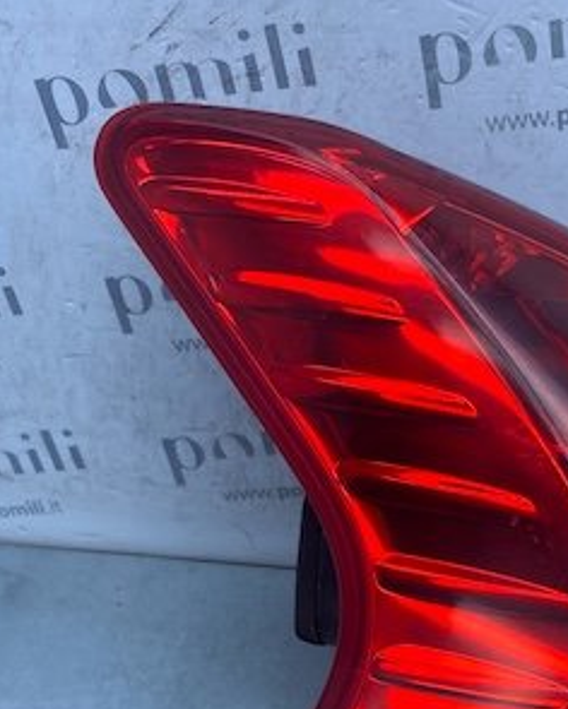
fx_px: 1156
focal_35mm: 55
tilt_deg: -45.0
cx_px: 515
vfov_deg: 31.4
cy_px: 723
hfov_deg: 26.6
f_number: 1.8
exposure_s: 1/606
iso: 32
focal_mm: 4.25
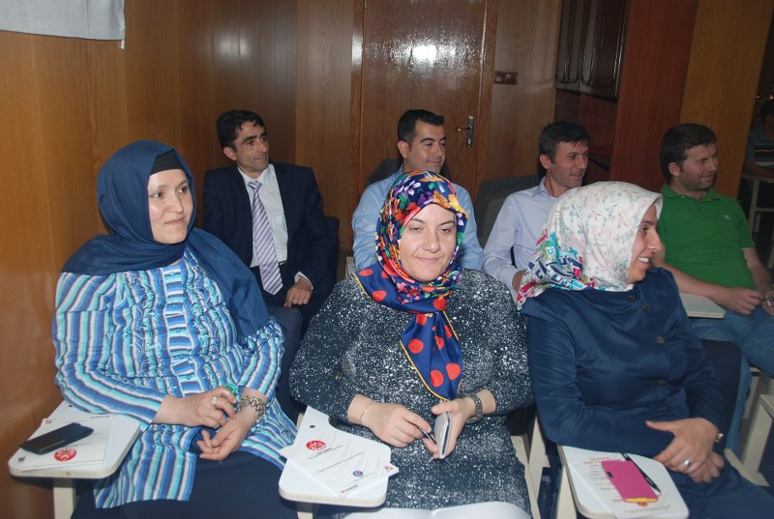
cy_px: 260
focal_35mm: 30
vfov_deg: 43.8
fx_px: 646
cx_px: 387
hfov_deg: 61.8
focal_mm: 20
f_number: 4
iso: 200
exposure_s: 1/60
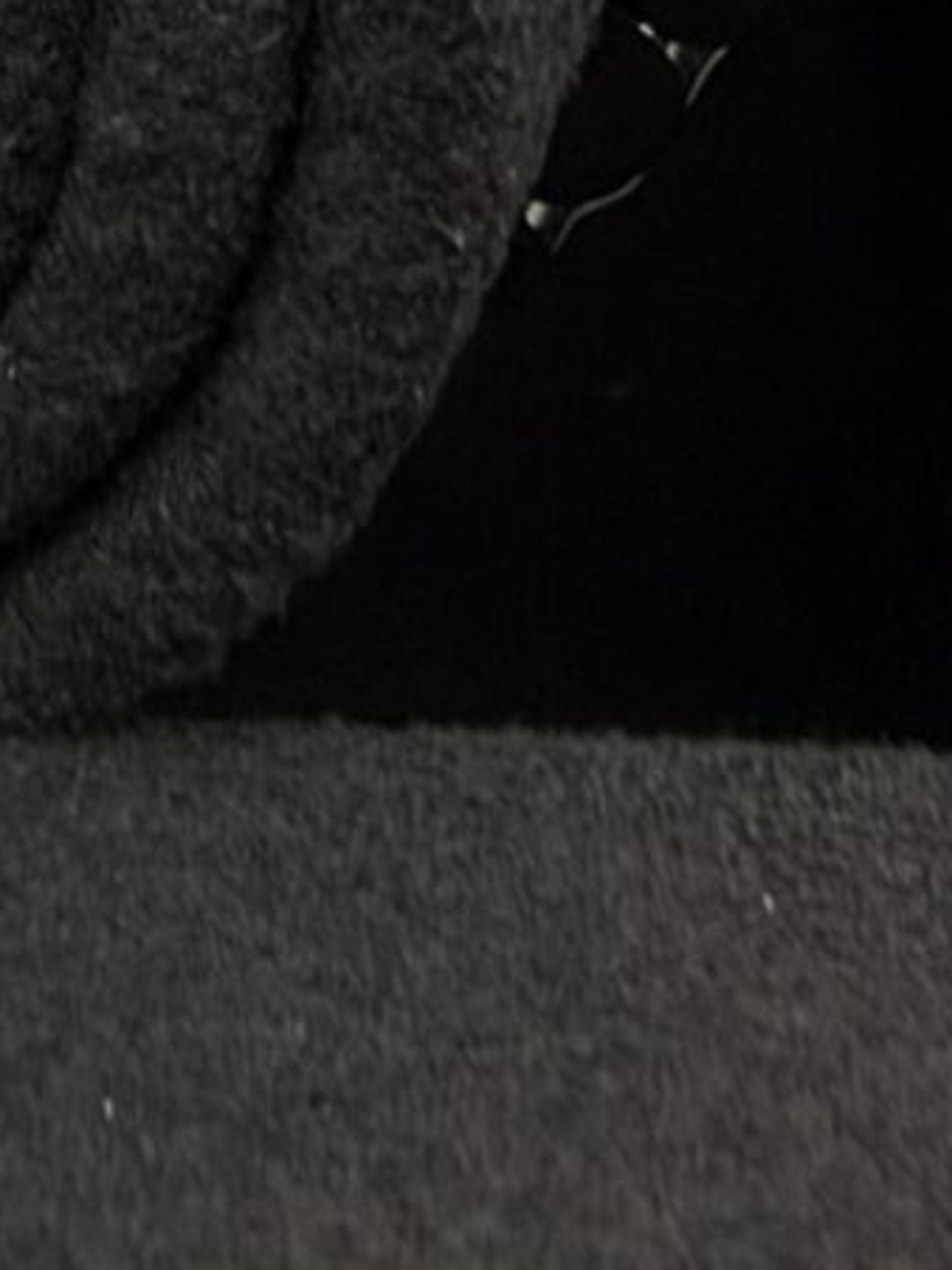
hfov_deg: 10.3
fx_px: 5209
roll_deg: -0.3
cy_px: -1951
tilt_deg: -20.4
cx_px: -25
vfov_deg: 11.2
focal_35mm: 142
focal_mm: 2.22
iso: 50
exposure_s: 1/121
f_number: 2.2
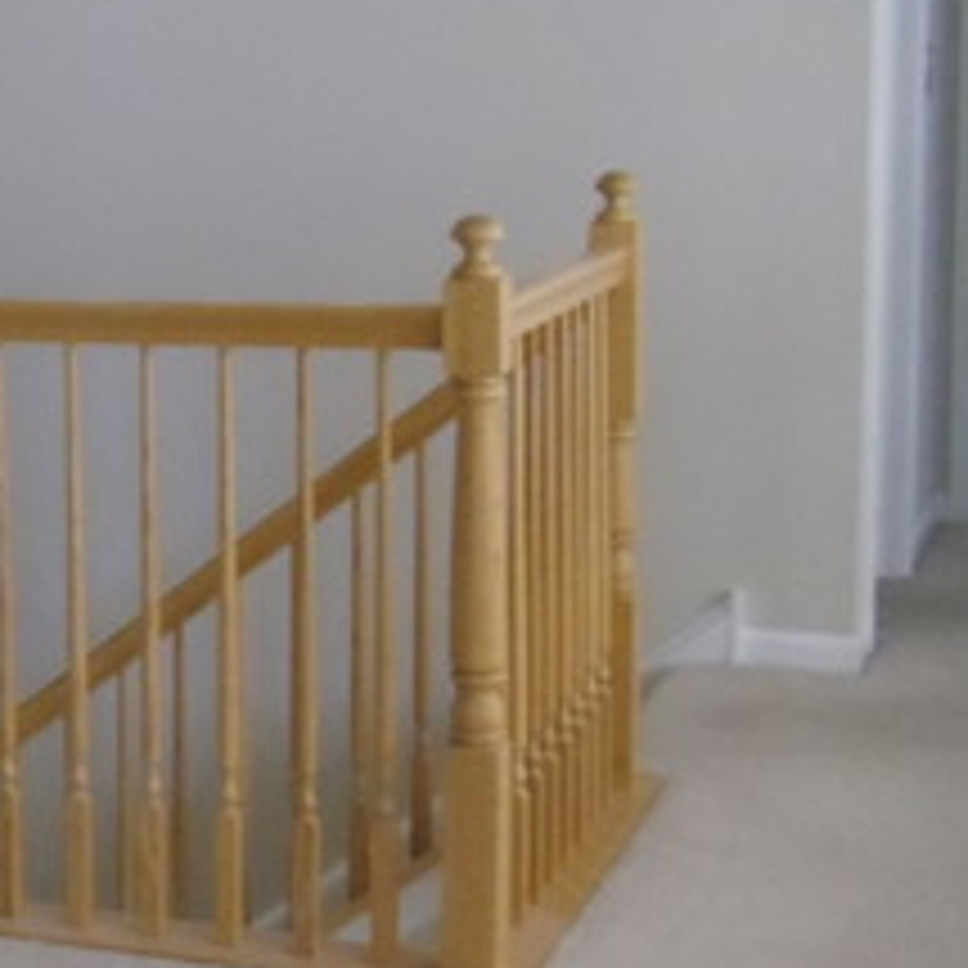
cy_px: 401
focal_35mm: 116
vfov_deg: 15.0
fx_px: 3670
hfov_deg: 14.1
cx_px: -464
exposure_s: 1/60
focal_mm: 6
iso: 800
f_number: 3.5
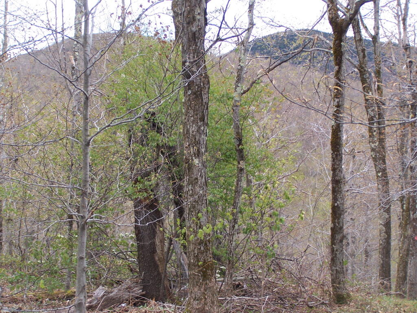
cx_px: 208
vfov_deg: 21.3
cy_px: 156
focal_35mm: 69
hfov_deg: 28.2
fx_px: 831
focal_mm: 11.5
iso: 80
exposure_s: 1/250
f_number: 3.2
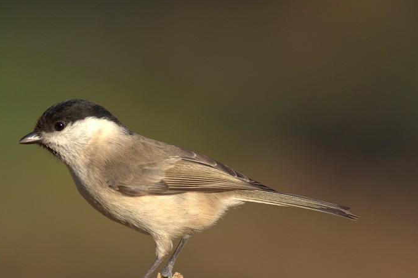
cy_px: 174
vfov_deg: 1.2
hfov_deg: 1.9
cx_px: 179
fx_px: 12823
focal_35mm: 1105
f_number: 5.6
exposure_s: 1/320
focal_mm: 400
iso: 200
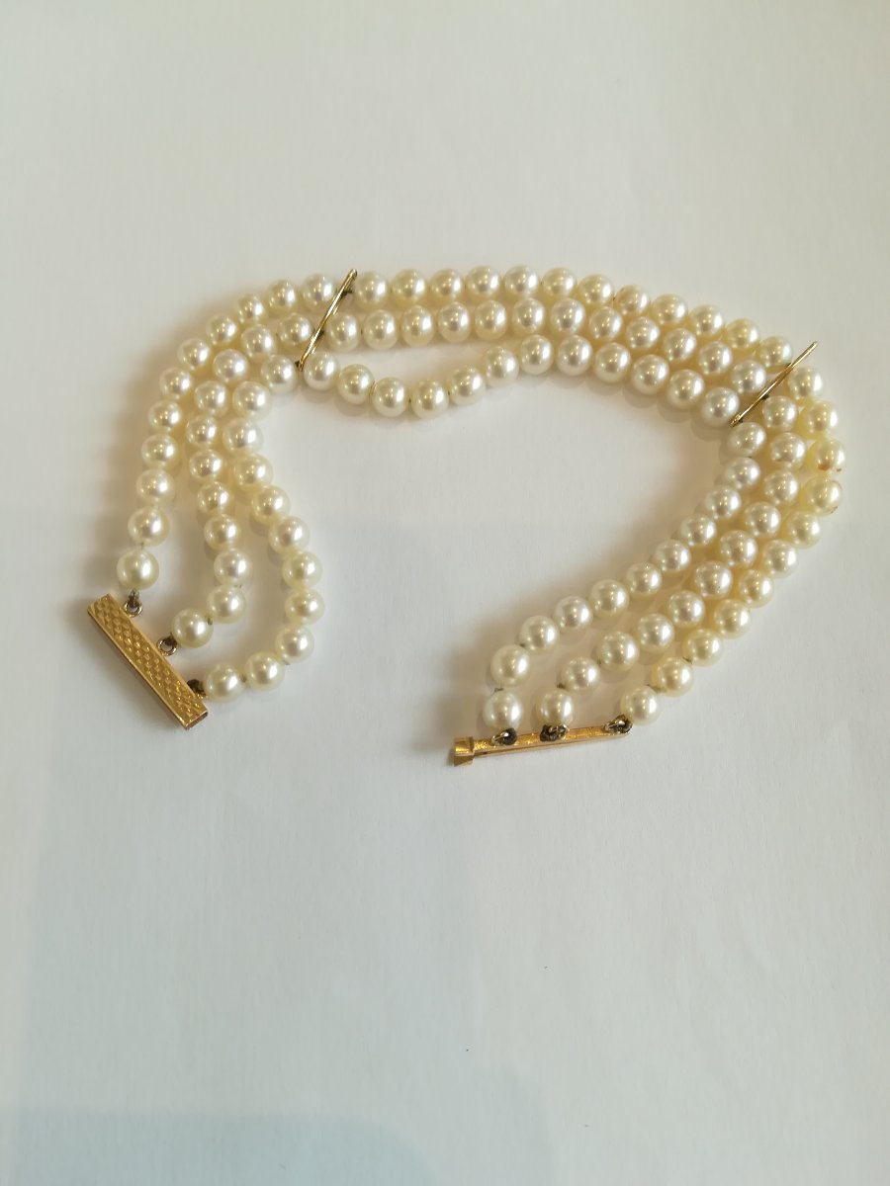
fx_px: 891
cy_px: 593
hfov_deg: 53.1
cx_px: 445
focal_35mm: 26
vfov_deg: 67.3
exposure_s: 1/50
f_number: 2.2
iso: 80
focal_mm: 3.83
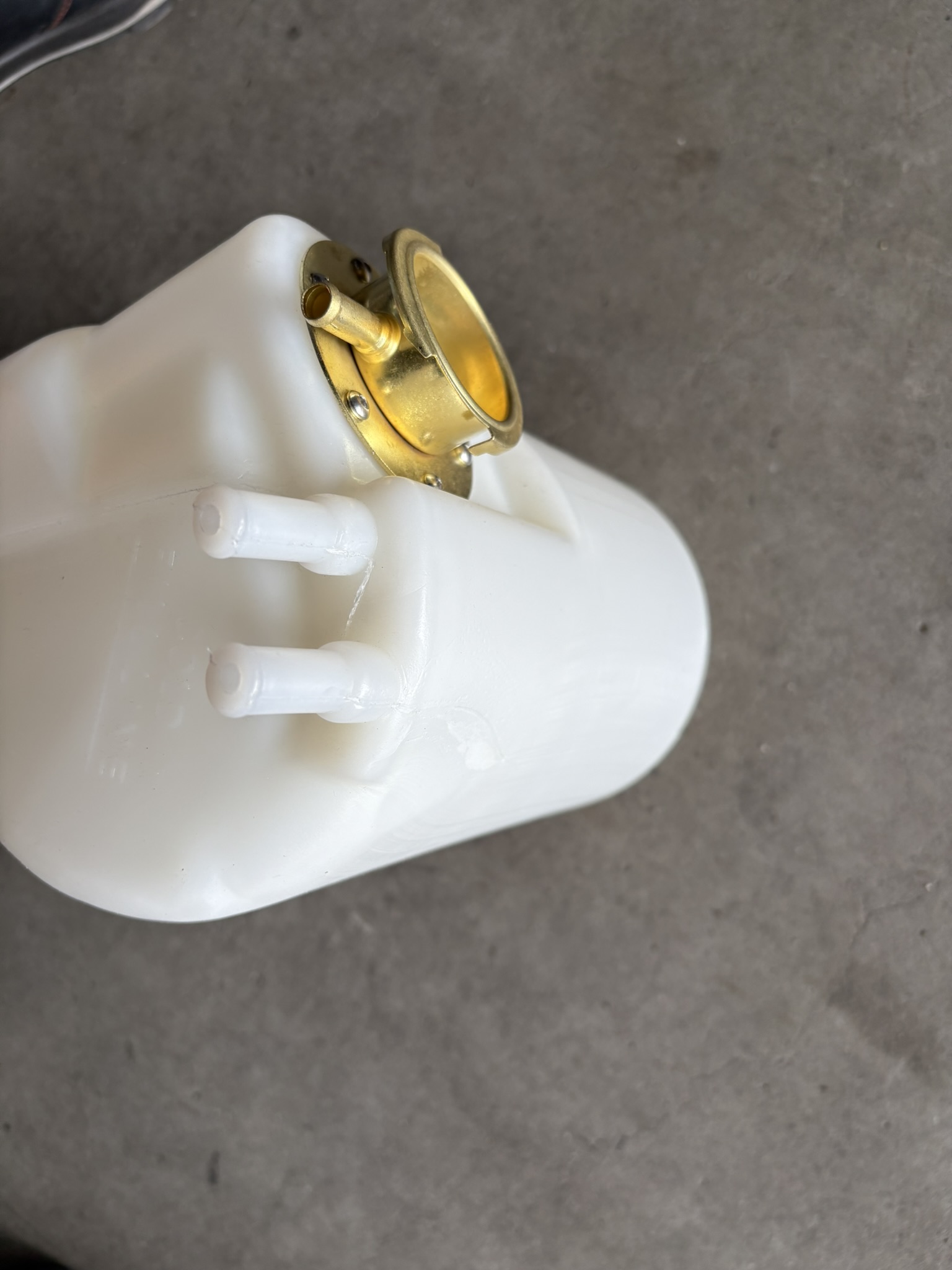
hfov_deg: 53.1
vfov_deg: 67.3
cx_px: 476
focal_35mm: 26
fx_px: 953
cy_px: 635
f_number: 1.6
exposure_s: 1/511
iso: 50
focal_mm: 5.96
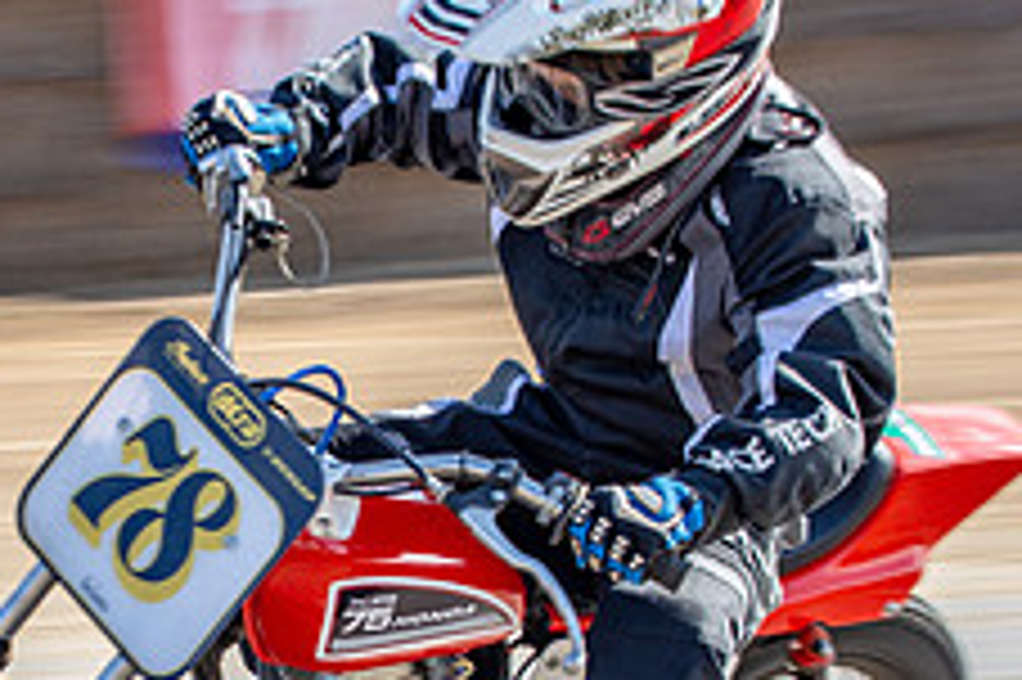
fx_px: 5447
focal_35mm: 192
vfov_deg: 7.1
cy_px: 507
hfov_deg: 10.7
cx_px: 167
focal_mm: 50
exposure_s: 1/100
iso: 100
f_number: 8
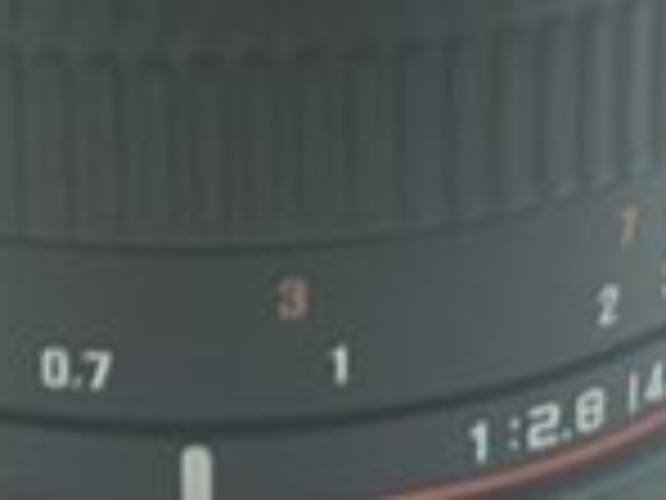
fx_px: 1597
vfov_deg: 16.4
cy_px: -218
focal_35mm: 83
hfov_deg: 23.4
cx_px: 189
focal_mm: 1.83
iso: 155
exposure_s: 1/100
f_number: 2
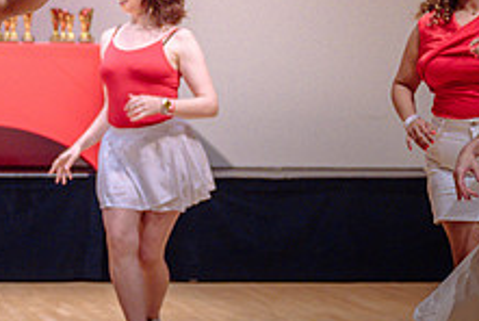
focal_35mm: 156
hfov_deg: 13.0
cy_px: 191
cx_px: 56
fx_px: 2078
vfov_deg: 8.8
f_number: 2.8
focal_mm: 52
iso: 1600
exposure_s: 1/400
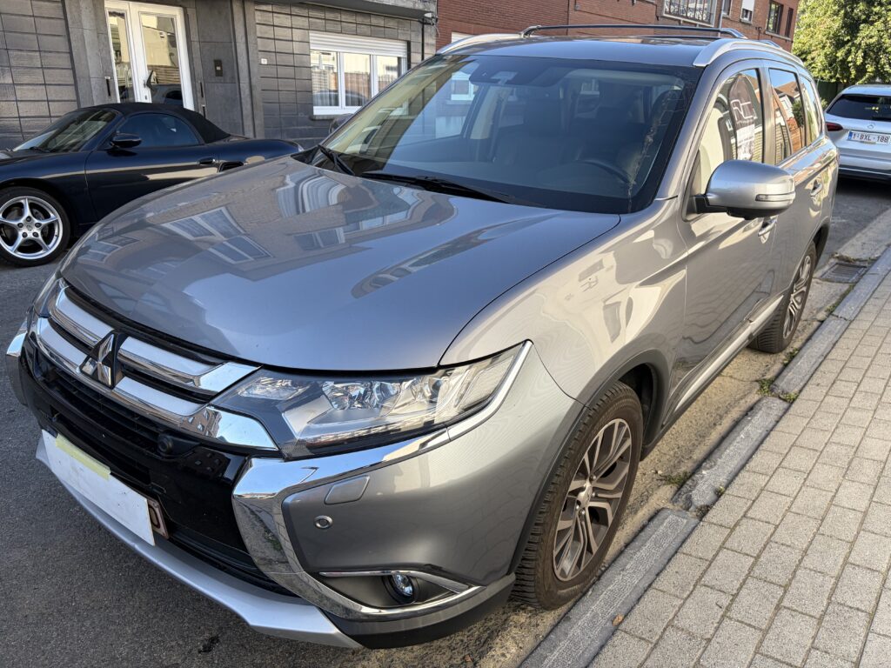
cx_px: 446
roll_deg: -2.1
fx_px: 669
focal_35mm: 26
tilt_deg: -17.8
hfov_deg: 67.3
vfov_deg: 53.1
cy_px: 334
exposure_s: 1/586
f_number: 1.6
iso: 50
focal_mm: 5.96
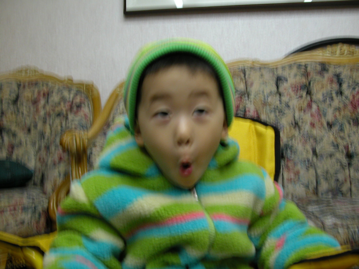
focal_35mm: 34
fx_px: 353
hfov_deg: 54.0
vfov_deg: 41.8
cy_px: 134
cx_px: 180
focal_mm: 8.9
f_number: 2.8
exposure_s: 1/4.4
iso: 133
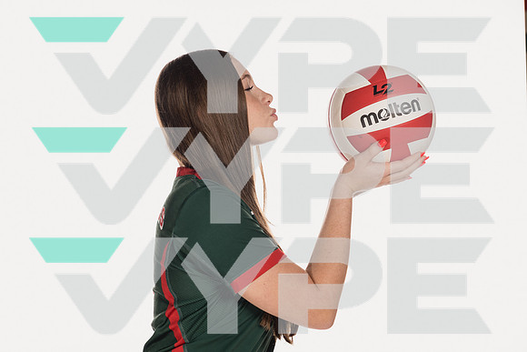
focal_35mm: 64
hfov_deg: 31.4
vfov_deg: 21.2
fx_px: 939
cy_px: 172
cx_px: 258
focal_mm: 60
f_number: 5.6
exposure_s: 1/250
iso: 400
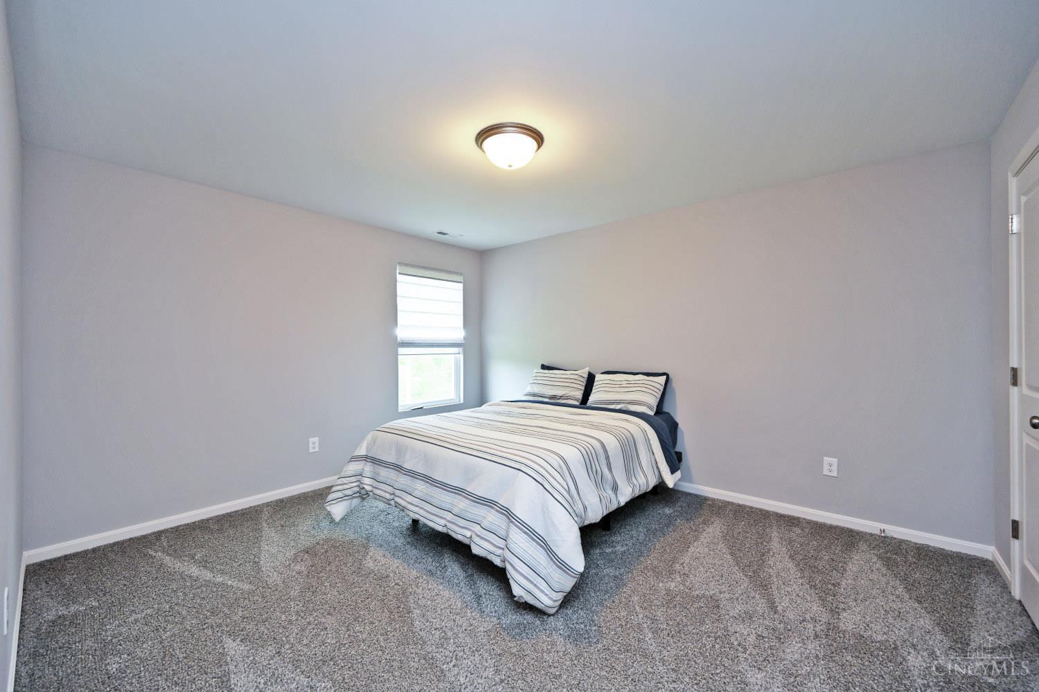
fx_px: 404
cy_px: 346
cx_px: 520
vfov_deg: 81.2
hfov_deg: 104.3
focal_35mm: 14
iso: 280
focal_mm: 14
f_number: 4
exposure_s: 1/60
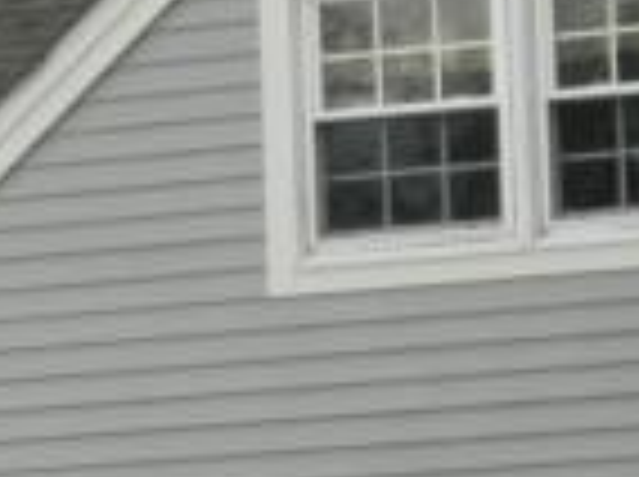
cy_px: 648
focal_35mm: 340
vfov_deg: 4.3
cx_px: 45
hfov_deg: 5.8
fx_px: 6266
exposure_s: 1/250
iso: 110
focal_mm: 8.4
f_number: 3.6
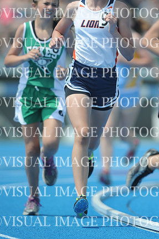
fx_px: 3567
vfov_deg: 3.8
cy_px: 87
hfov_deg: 2.6
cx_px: 98
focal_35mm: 538
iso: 200
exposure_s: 1/3200
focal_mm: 400
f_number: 3.5
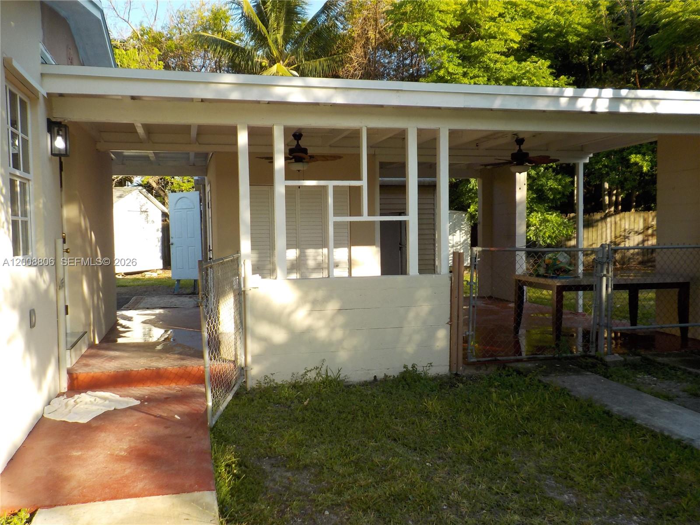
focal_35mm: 30
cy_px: 262
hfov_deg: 60.0
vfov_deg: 46.8
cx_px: 350
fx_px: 607
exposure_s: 1/400
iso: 125
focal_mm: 4.1
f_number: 3.3
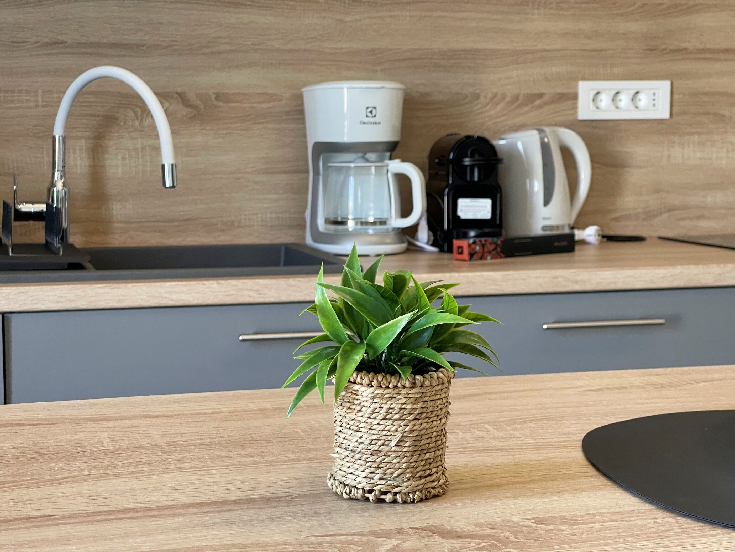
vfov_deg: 22.9
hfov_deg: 30.3
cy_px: 276
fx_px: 1359
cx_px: 368
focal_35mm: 64
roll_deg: -0.3
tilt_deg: -7.1
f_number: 2.2
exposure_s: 1/121
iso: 200
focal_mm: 7.5
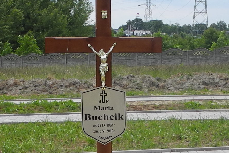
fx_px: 763
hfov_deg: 17.1
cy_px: 262
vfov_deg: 10.8
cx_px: 111
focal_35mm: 120
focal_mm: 6
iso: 100
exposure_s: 1/1000
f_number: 3.5
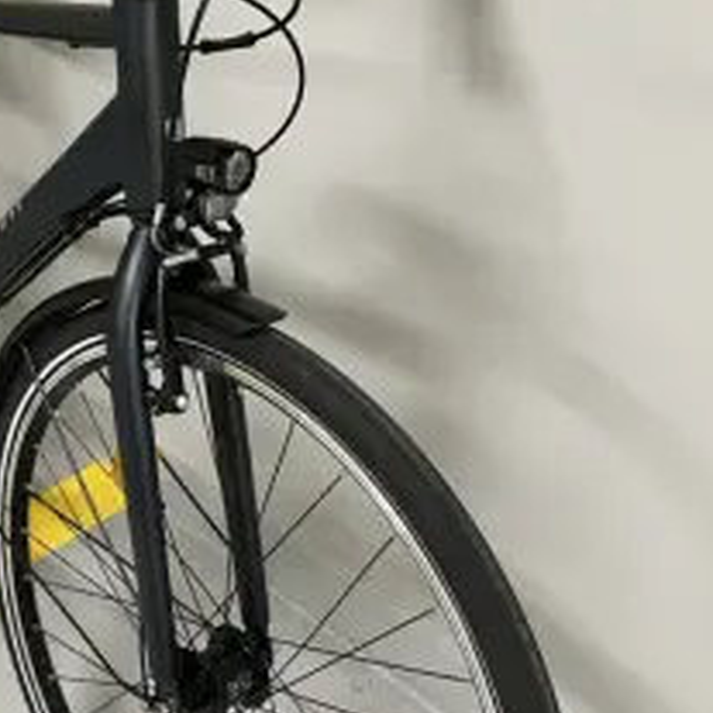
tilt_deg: -38.0
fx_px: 1165
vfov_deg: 34.0
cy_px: 379
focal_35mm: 50
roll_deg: -6.3
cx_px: 172
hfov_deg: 33.3
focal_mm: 5.1
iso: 400
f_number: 1.6
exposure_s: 1/60
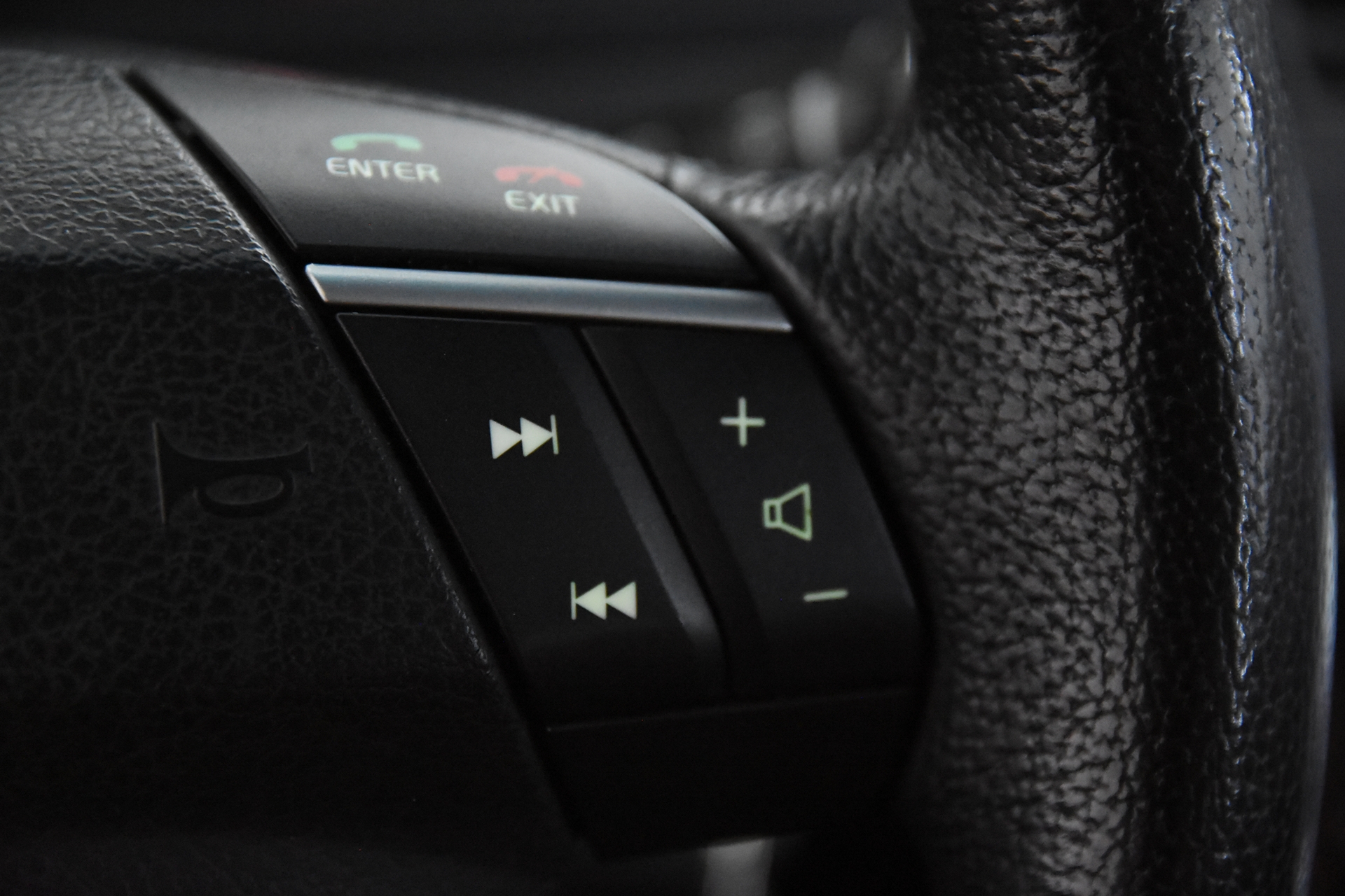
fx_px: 3474
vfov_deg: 14.7
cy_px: 448
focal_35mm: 93
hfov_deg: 21.9
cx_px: 672
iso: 9000
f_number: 4
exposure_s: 1/100
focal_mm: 62
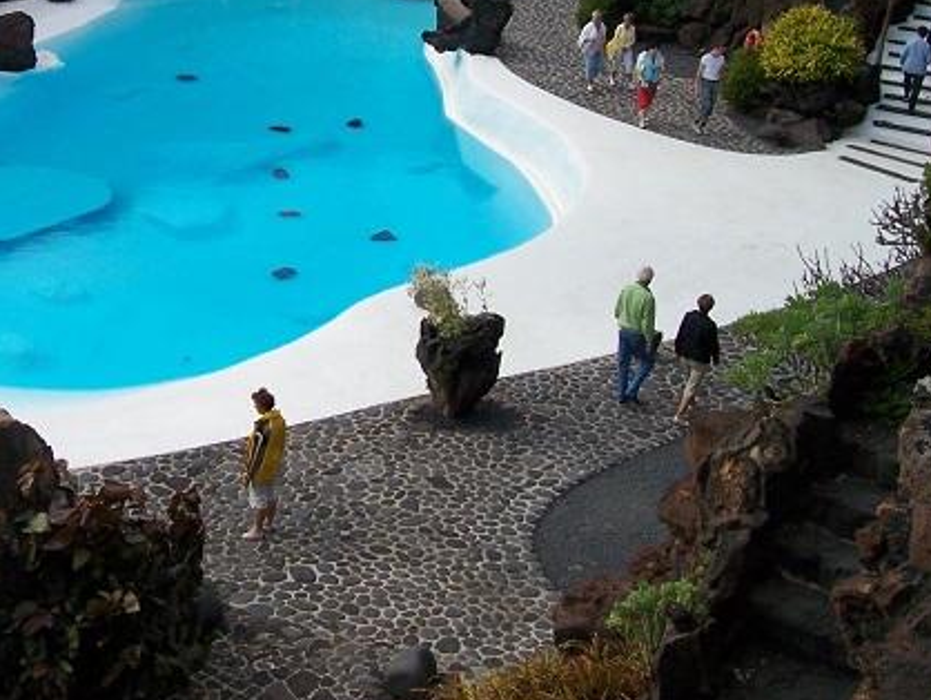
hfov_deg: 29.1
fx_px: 1749
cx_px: 176
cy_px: 144
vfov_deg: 22.3
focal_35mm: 65
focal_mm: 5.6
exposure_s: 1/500
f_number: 5.1
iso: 80
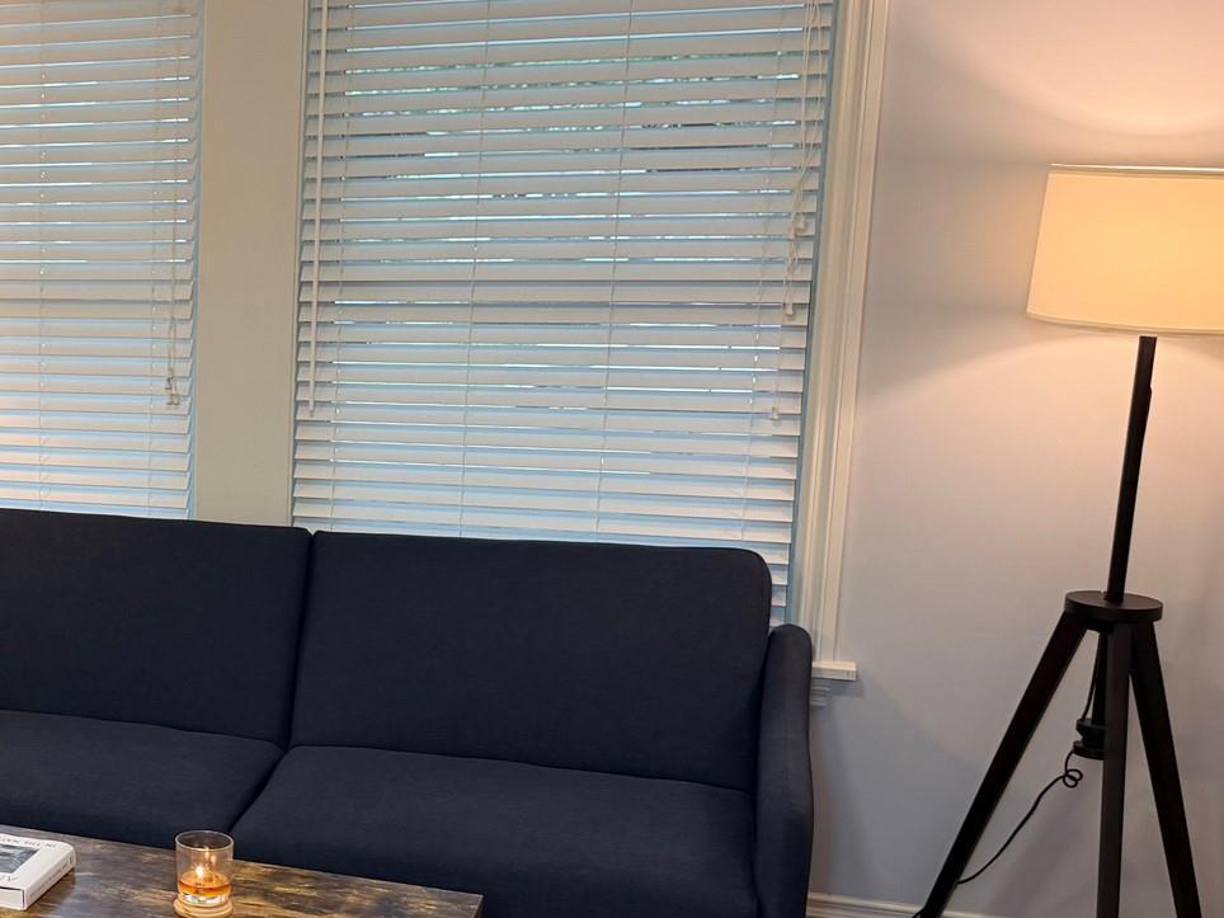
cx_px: -41
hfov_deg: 33.8
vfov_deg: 28.5
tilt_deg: -10.0
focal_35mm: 51
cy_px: 537
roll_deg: +1.3
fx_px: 1803
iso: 200
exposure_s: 1/60
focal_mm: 6.76
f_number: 1.78
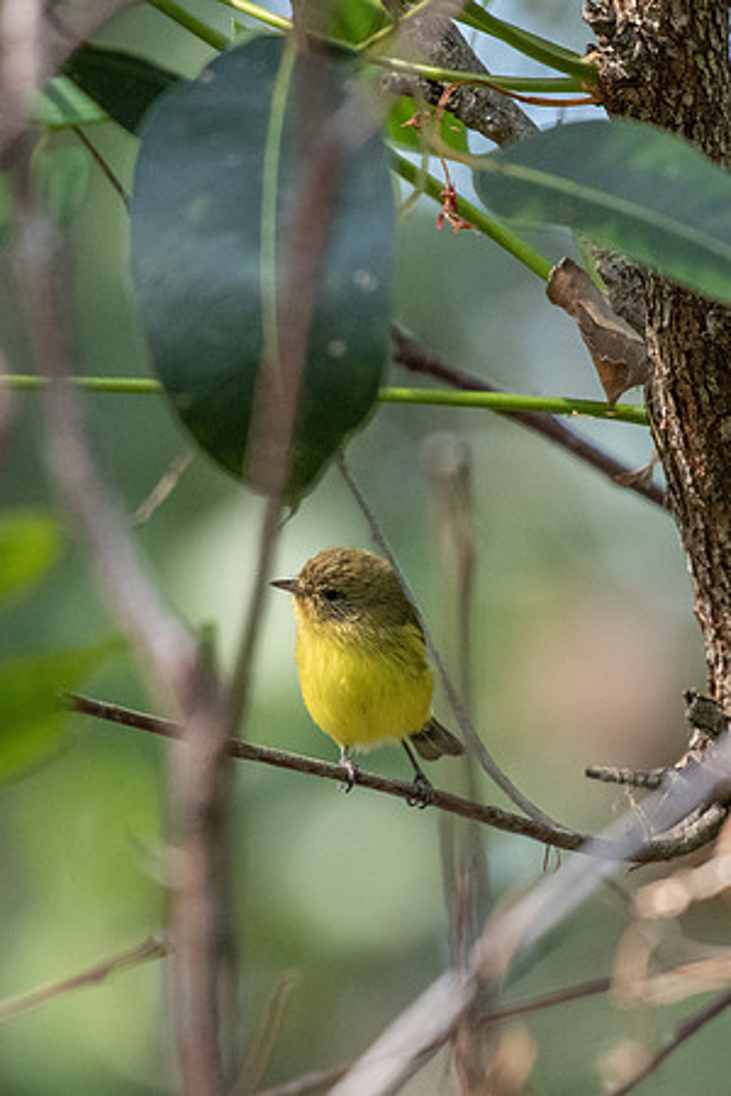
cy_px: 710
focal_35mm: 1065
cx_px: 441
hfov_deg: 1.3
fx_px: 32423
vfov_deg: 1.9
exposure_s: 1/1250
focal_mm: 500
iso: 3200
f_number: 5.6
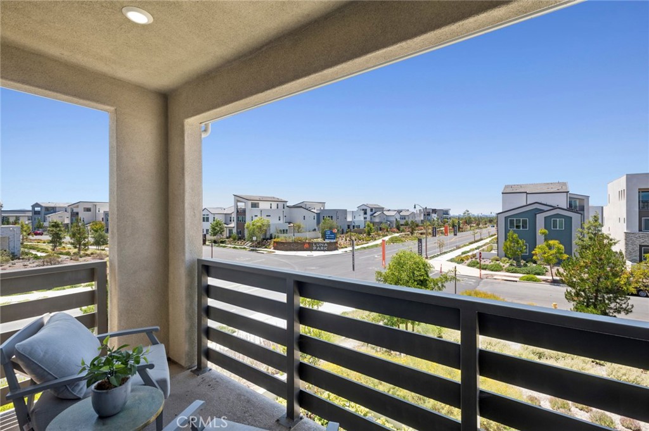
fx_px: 288
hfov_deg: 96.8
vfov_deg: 73.7
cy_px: 216
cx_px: 324
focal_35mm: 16
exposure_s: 1/30
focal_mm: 16
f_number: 9
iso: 125
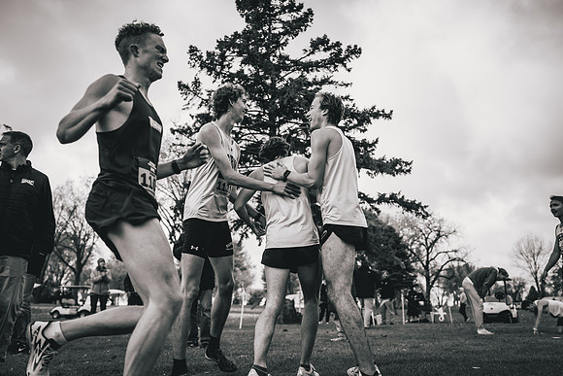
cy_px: 188
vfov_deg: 45.6
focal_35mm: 29
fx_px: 447
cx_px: 282
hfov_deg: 64.4
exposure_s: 1/3200
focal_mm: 28
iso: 200
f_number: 2
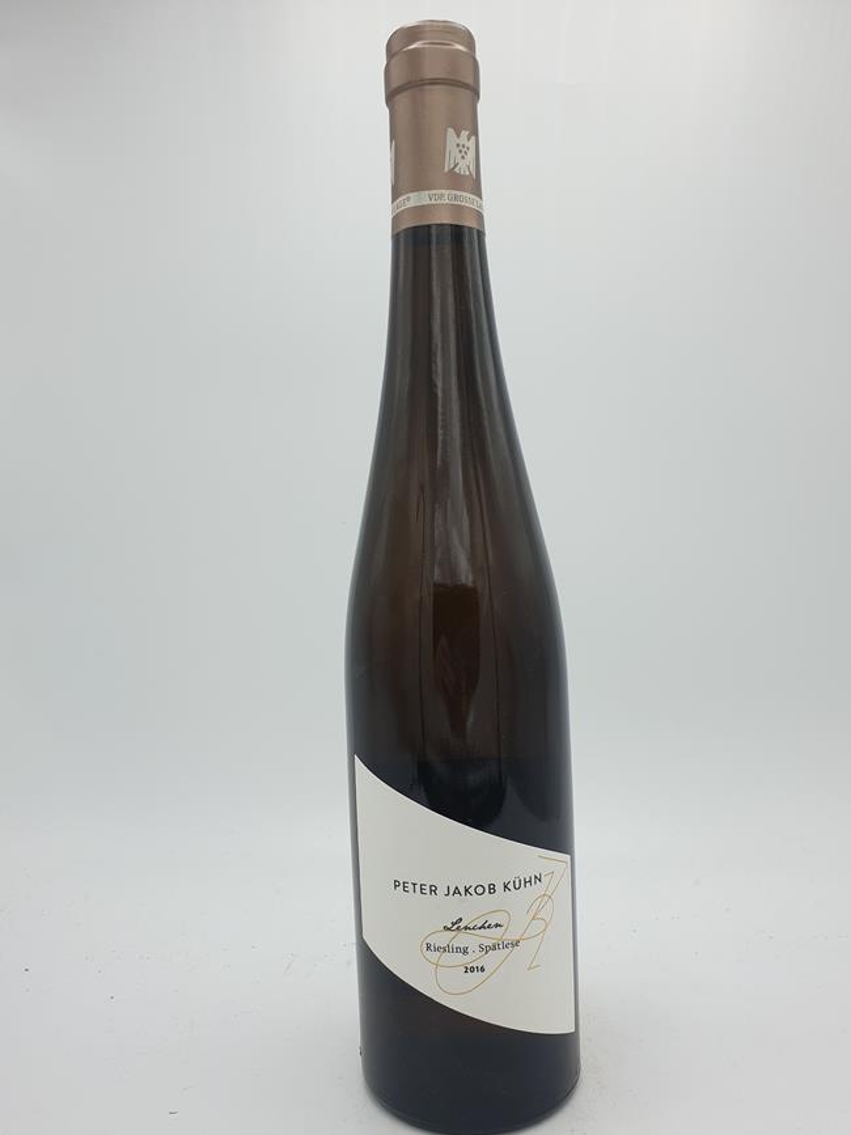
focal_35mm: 27
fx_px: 885
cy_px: 588
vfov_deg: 65.3
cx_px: 421
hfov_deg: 51.3
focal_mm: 4.3
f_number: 2.4
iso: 50
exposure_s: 1/612
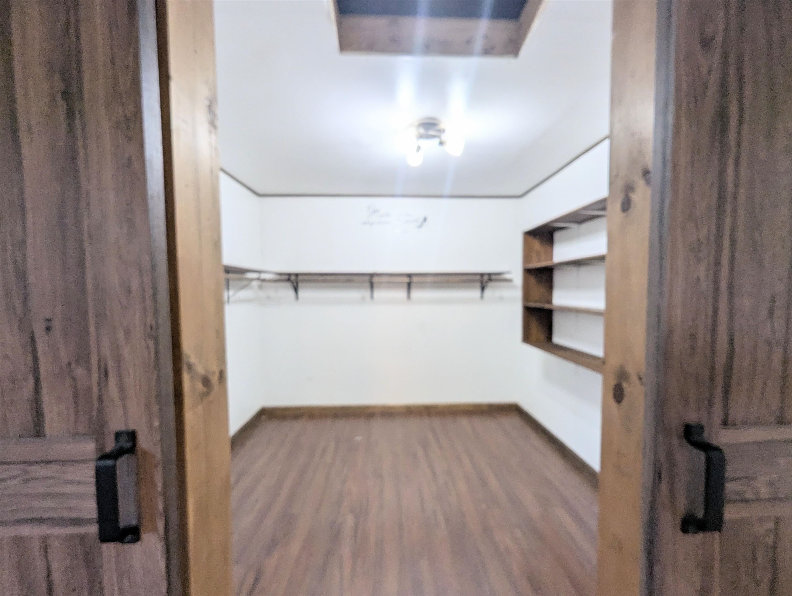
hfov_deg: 106.1
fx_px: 298
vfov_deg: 90.1
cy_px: 298
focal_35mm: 13
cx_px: 396
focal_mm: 1.95
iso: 78
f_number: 2.2
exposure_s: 1/40
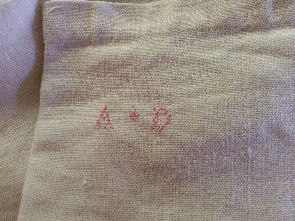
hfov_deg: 56.9
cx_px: 148
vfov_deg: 44.1
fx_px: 272
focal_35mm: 32
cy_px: 110
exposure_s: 1/25
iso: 100
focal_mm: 3.3
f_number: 2.4
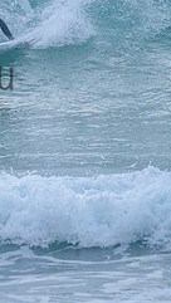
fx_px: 9448
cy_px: 6
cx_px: -37
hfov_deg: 1.0
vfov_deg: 1.8
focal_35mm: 1175
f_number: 5.6
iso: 1600
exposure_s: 1/2000
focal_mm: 380
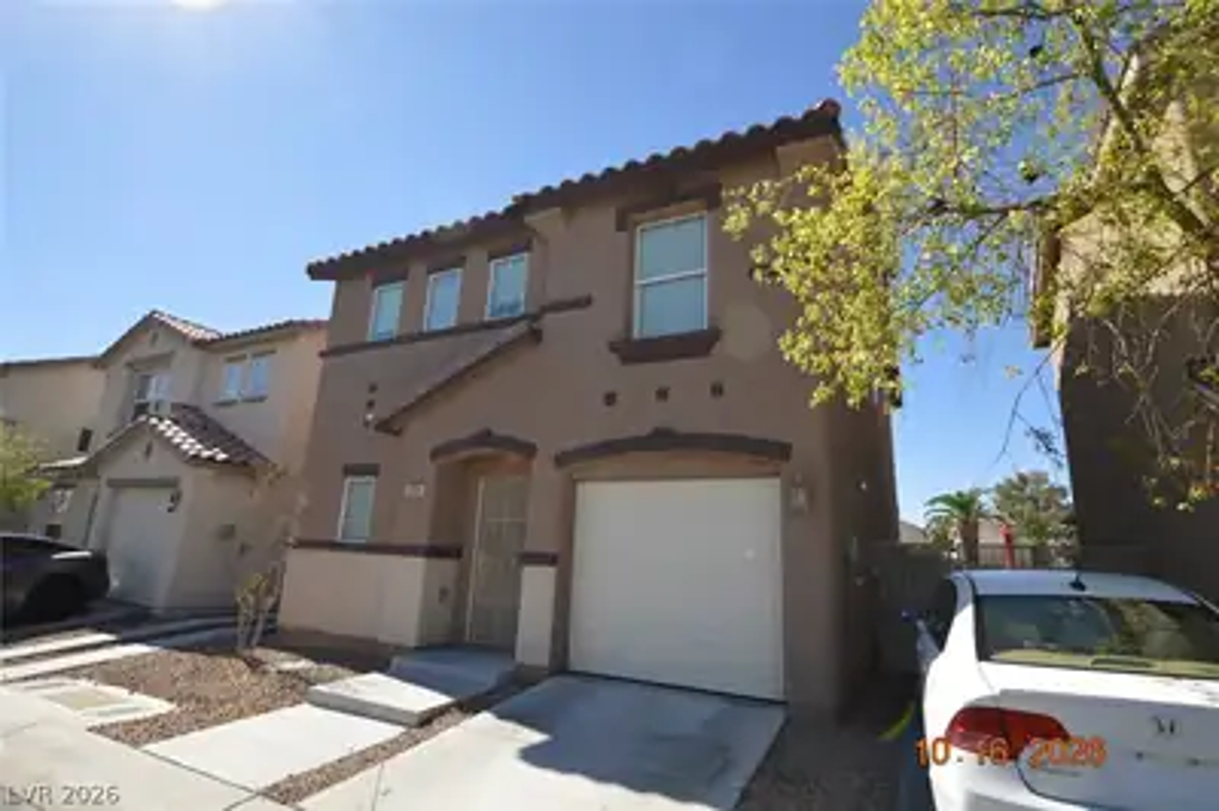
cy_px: 406
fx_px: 584
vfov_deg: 69.6
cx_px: 610
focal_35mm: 17
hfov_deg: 92.5
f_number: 8
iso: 100
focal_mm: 11.5
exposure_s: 1/200
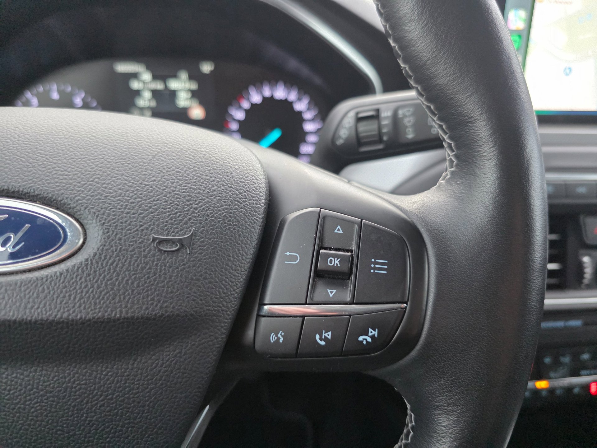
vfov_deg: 58.9
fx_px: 397
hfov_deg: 73.9
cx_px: 298
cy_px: 224
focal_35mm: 23
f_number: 1.7
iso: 500
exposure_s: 1/120
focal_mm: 6.3
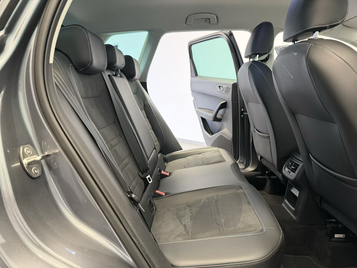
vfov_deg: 56.8
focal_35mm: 24
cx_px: 178
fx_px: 248
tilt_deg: -12.8
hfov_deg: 71.6
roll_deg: -0.5
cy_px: 134
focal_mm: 6.76
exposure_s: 1/60
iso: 320
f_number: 1.78
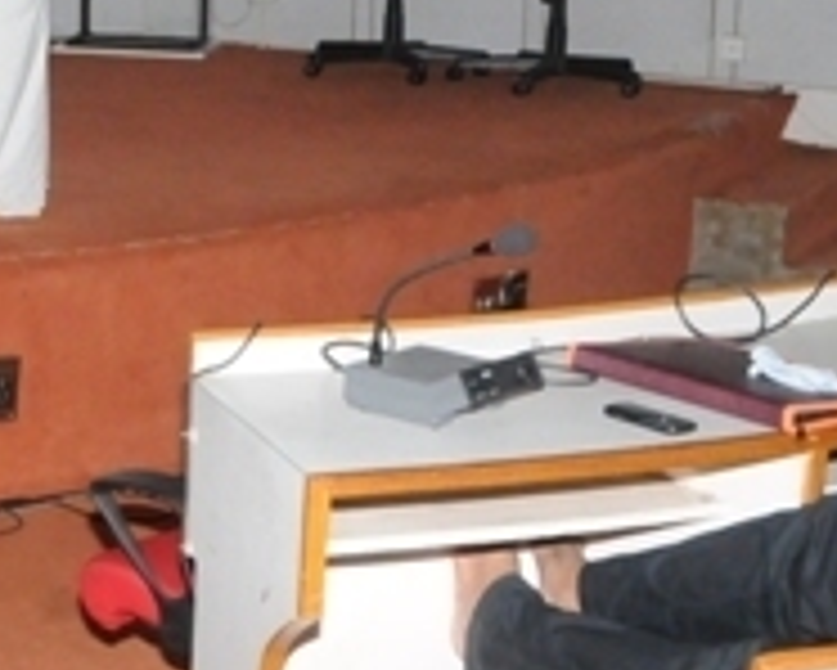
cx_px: -198
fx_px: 2156
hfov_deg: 20.4
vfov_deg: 17.3
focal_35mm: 87
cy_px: 25
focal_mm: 18
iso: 3200
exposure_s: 1/125
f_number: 9
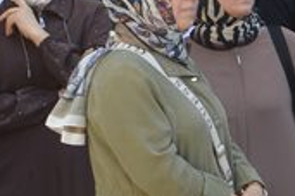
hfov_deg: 9.5
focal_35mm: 216
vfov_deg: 6.4
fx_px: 1770
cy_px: 138
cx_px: 307
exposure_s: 1/125
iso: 125
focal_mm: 18
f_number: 5.6
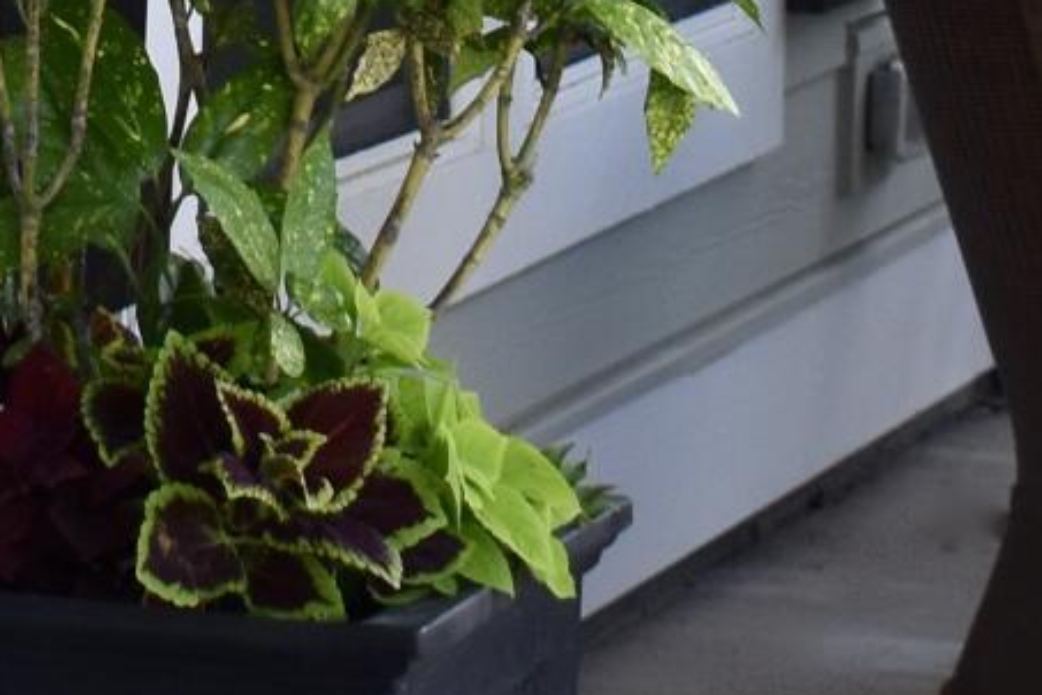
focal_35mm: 318
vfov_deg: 4.2
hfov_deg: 6.5
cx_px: -14
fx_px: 9204
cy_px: -948
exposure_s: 1/250
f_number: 5.6
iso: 320
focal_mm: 32
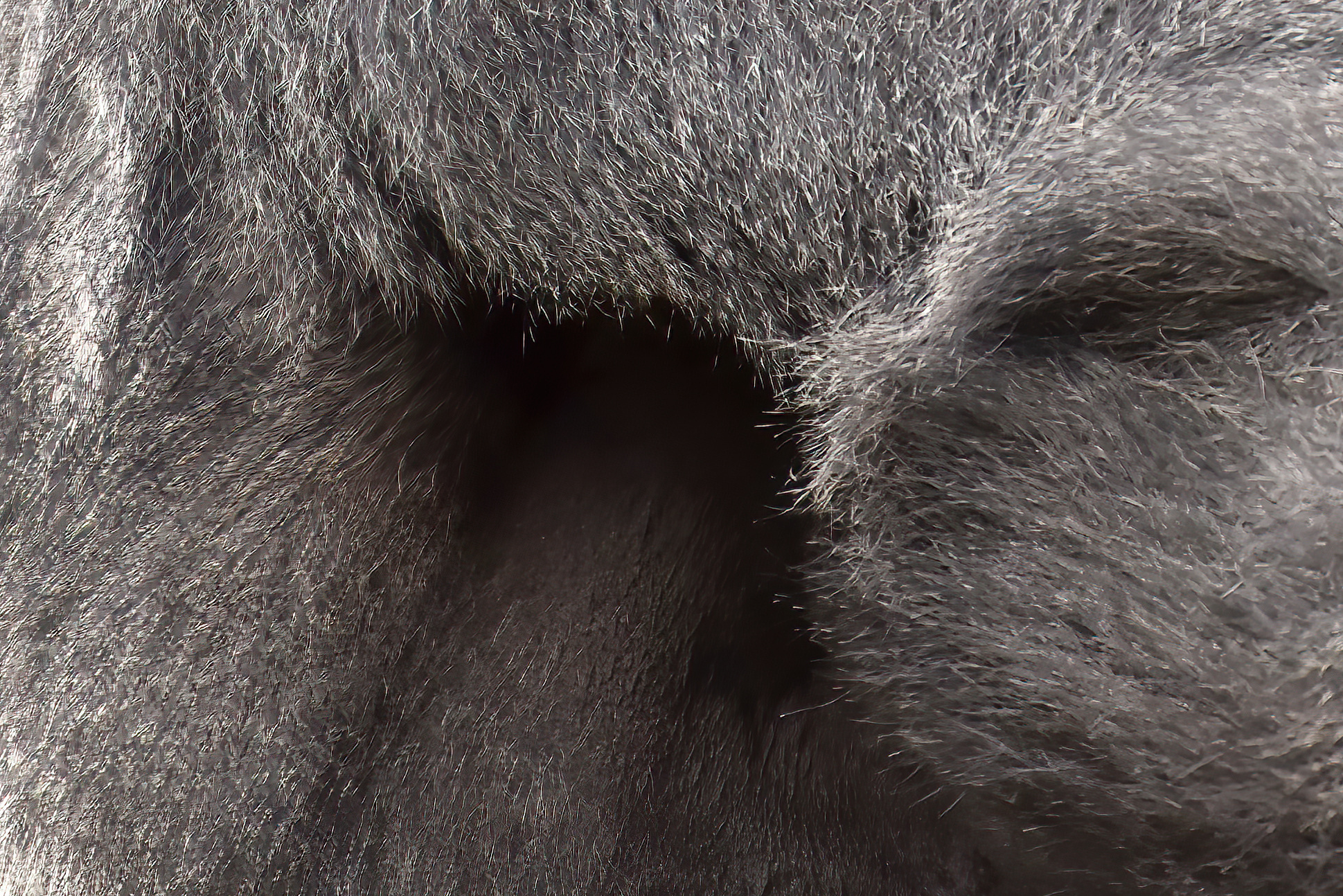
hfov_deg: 1.2
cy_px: -442
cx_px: 1470
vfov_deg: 0.8
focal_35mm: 1670
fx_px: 62315
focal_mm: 440
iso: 800
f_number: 5.6
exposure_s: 1/320
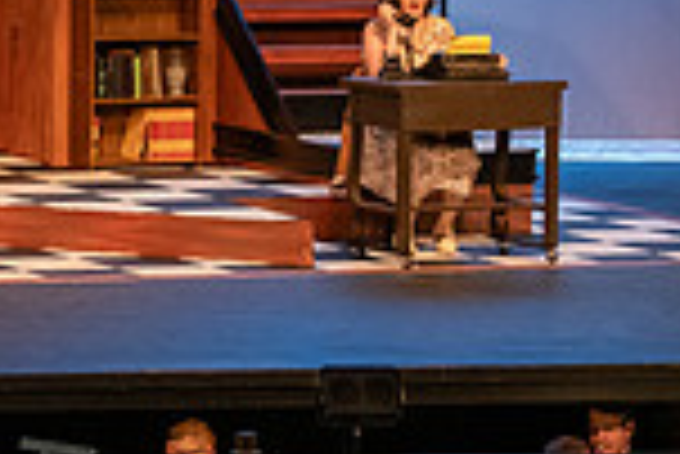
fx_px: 5067
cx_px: -212
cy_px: -97
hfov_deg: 7.6
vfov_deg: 5.1
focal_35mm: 268
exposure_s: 1/200
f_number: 3.5
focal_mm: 70
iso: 2500
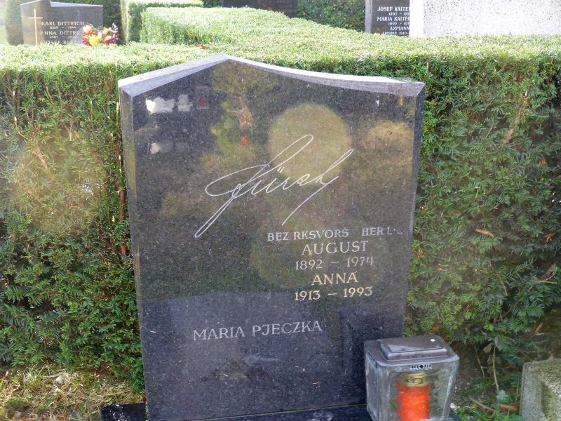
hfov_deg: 37.5
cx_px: 280
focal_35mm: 51
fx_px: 827
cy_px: 210
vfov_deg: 28.6
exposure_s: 1/60
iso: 250
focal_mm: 9
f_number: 4.4
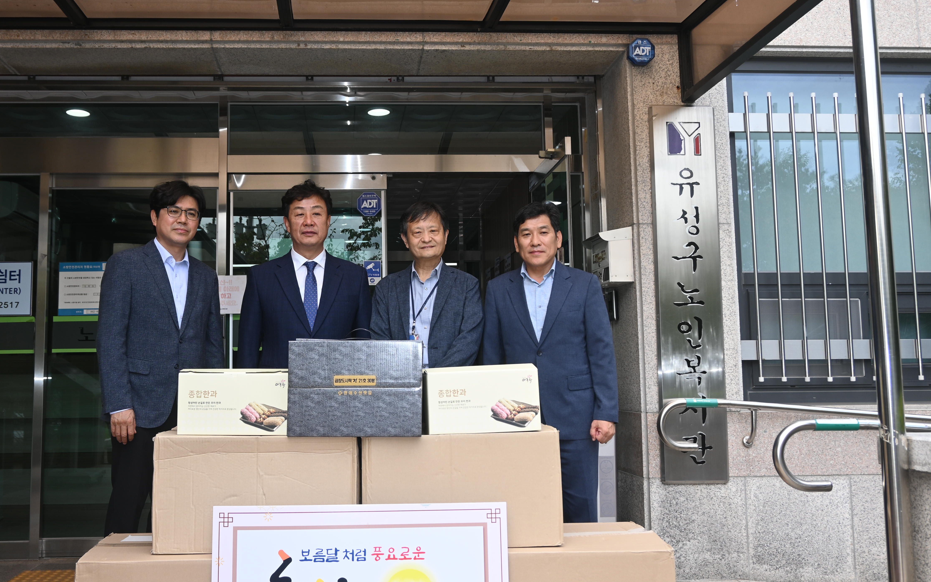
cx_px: 395
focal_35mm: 37
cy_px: 271
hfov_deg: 52.2
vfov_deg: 34.1
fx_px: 947
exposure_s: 1/200
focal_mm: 19.5
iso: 100
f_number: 4.5
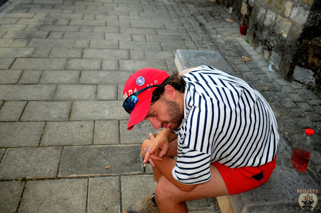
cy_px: 106
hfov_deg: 62.0
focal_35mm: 30
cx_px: 160
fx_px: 267
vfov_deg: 43.5
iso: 200
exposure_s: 1/100
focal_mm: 20
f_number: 3.5
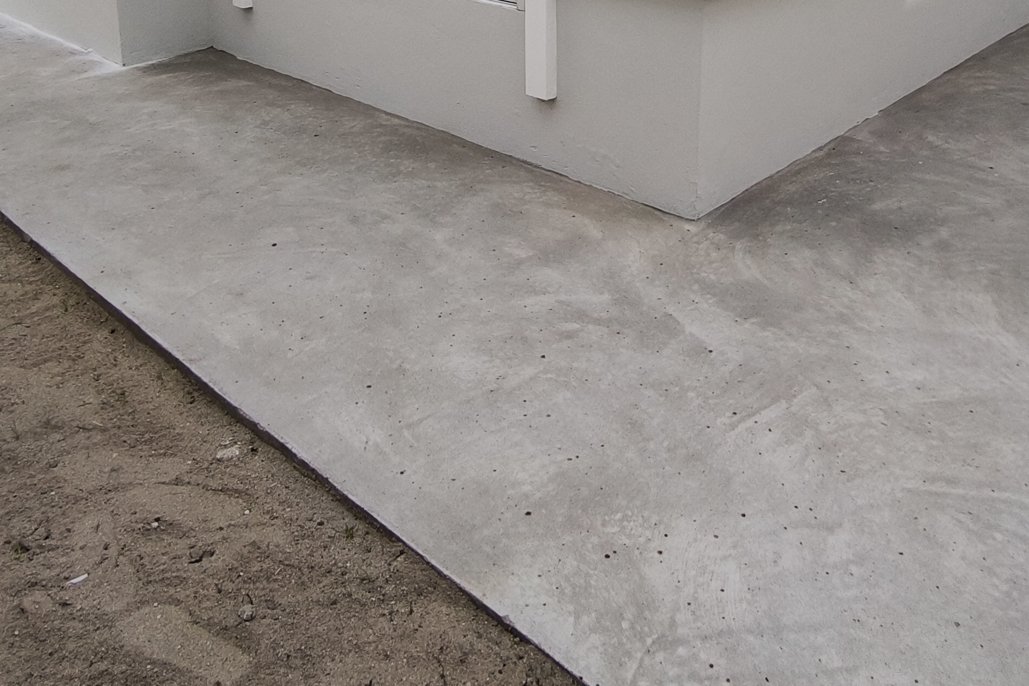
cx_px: 577
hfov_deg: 57.1
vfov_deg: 35.6
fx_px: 943
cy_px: -19
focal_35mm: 33
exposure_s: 1/1175
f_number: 2.2
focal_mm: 1.91
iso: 50
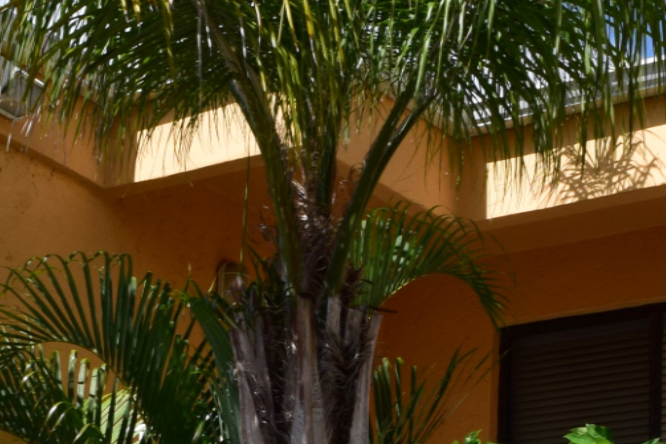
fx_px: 2035
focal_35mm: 110
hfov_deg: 18.6
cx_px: 254
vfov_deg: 12.0
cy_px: 603
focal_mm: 18
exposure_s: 1/500
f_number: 11
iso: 400
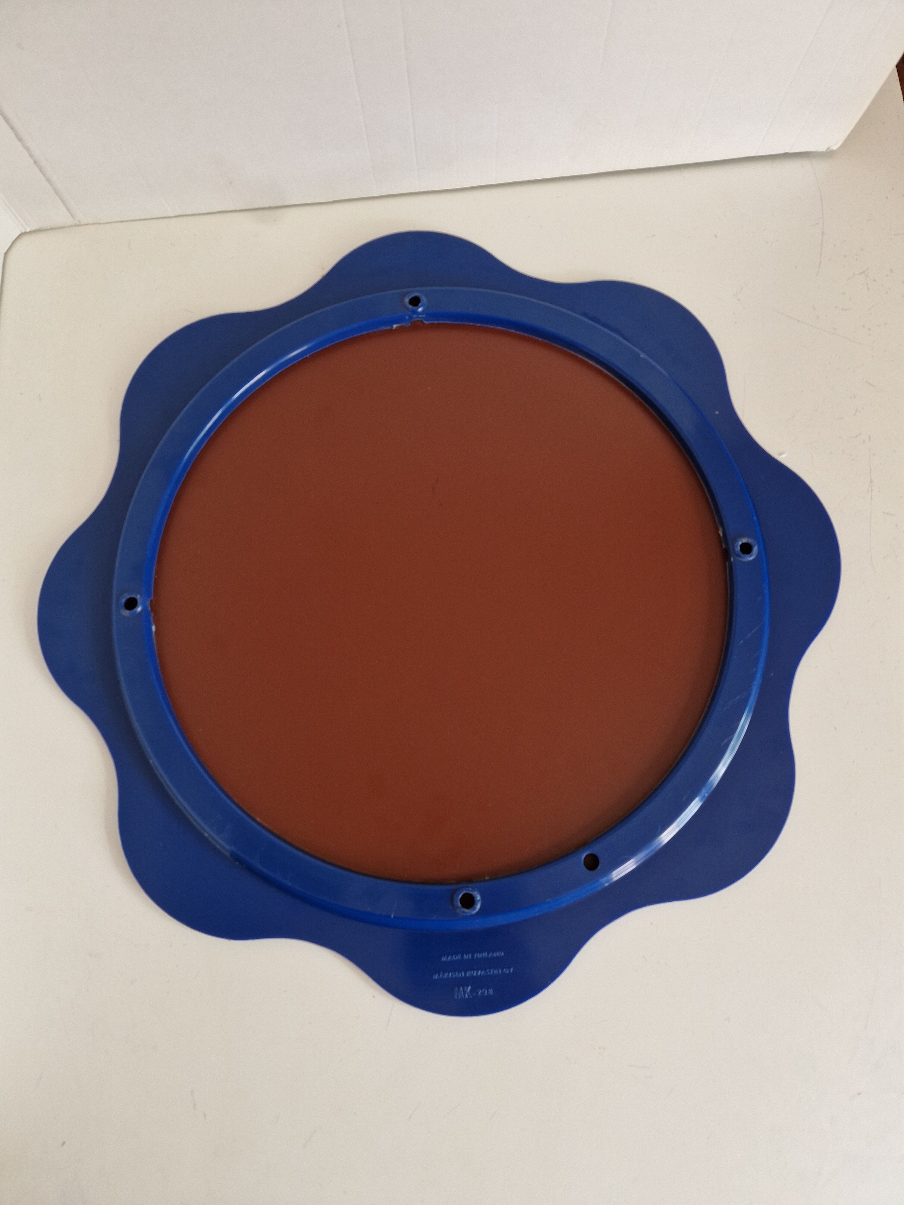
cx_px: 452
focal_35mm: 23
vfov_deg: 73.9
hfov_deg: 58.9
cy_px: 602
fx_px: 801
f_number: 1.8
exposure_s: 1/100
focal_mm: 5.4
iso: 50
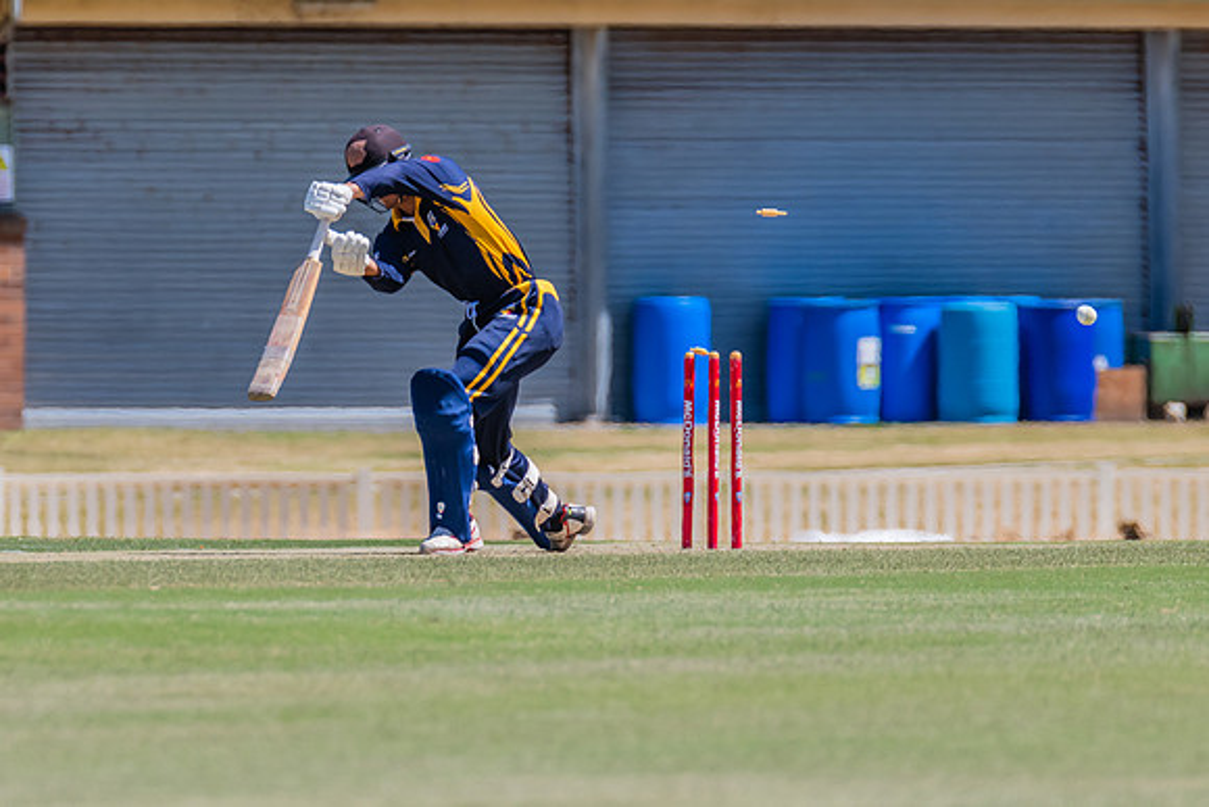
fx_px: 23542
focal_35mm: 701
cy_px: 249
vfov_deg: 2.0
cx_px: 492
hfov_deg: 2.9
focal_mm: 460
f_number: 7.1
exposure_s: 1/2000
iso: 640
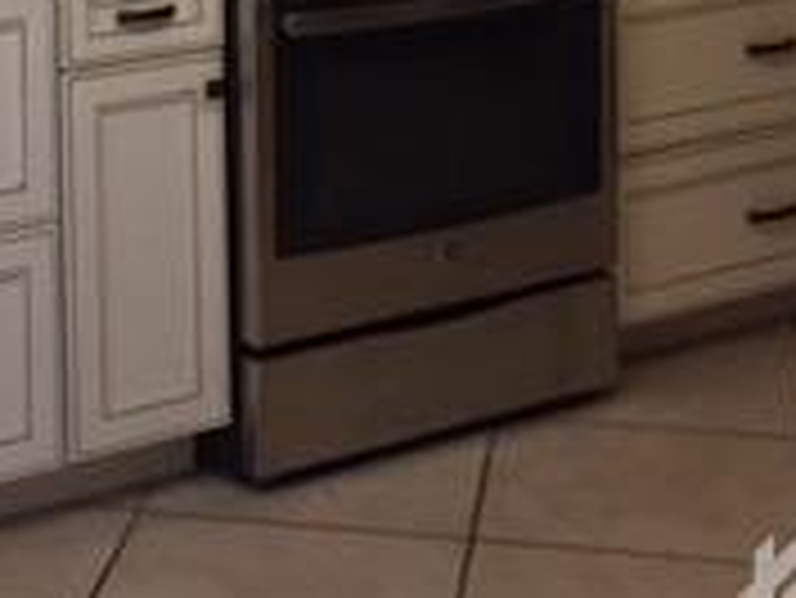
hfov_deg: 18.4
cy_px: -315
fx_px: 2416
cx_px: 54
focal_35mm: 105
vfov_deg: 13.3
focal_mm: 4.15
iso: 160
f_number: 2.2
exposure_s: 1/30
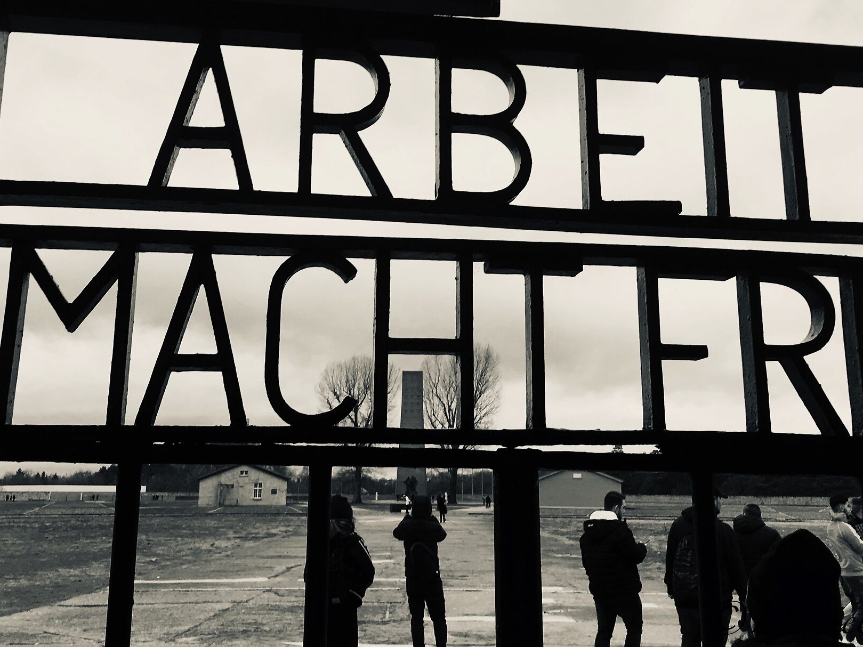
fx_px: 1072
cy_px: 209
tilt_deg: +16.5
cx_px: 432
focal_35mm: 43
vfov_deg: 33.3
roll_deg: -1.2
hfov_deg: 43.9
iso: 25
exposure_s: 1/107
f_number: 2.2
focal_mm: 4.15
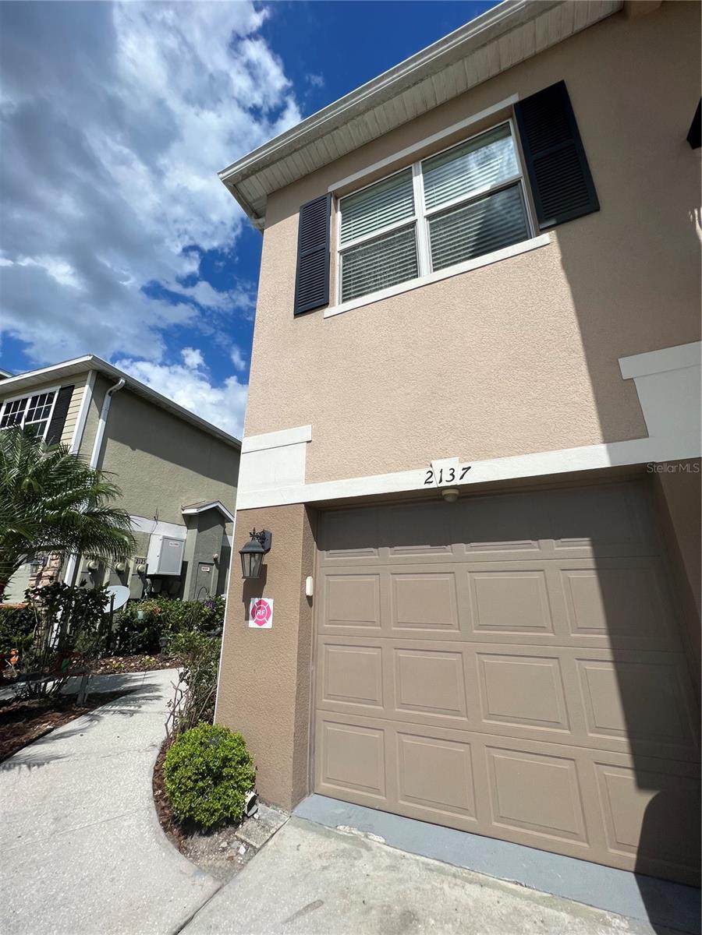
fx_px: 352
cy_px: 468
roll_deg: +0.7
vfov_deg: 106.2
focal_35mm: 13
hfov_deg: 89.9
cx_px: 351
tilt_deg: +18.9
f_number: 1.8
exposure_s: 1/4065
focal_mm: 1.57
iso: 32
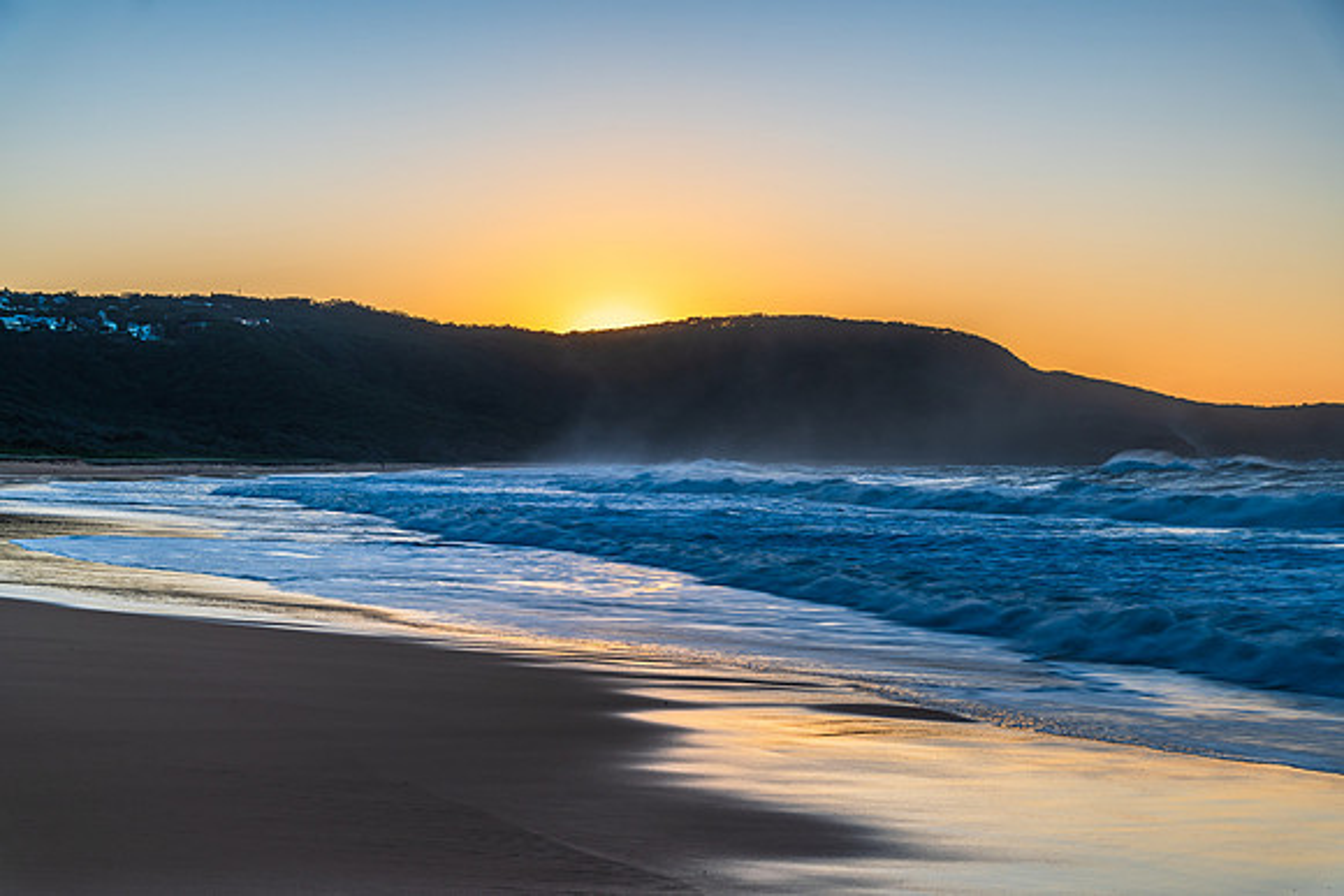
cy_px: 448
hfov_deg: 32.2
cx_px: 672
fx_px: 2327
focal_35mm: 62
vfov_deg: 21.8
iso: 64
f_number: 9
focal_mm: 62
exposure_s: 1/8
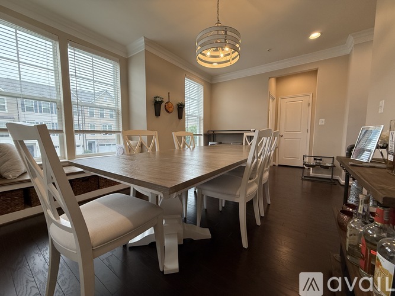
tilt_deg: -4.8
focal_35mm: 14
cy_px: 148
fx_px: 160
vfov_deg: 85.7
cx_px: 198
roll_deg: +0.0
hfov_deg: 102.1
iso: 160
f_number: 2.2
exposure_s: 1/120
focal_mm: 2.22
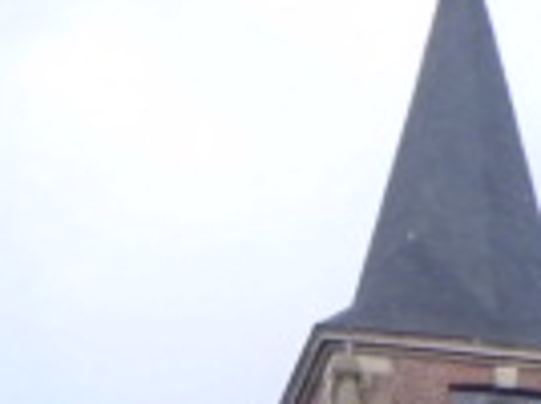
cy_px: 917
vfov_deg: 8.0
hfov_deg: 11.5
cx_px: 311
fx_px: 2683
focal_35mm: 172
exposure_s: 1/125
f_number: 8.8
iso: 200
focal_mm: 6.4
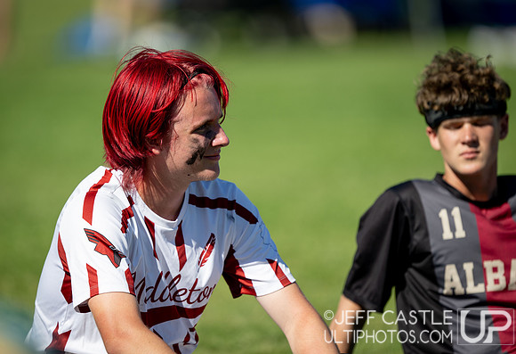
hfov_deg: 4.5
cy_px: 159
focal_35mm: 458
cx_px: 221
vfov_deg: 3.1
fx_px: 6623
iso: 80
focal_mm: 400
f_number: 2.8
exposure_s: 1/2000
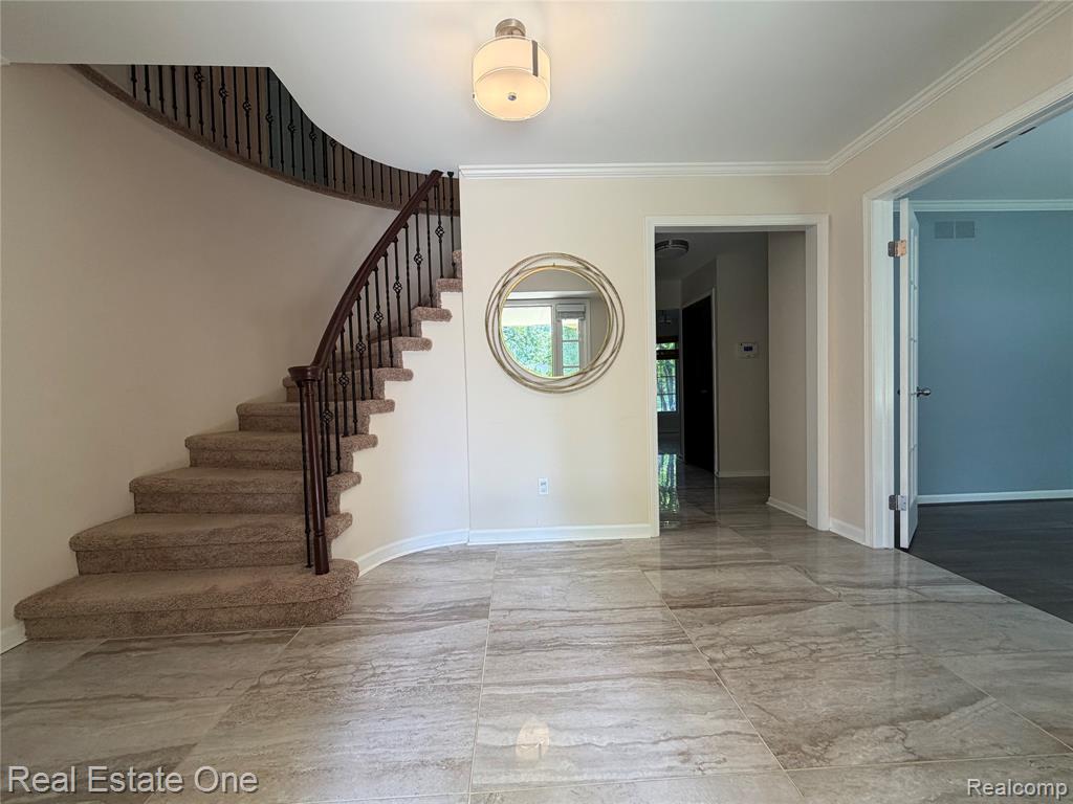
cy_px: 402
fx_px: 434
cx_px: 536
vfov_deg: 85.7
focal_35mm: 14
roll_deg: +1.6
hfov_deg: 102.1
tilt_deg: -1.4
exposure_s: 1/120
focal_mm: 2.22
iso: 125
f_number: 2.2
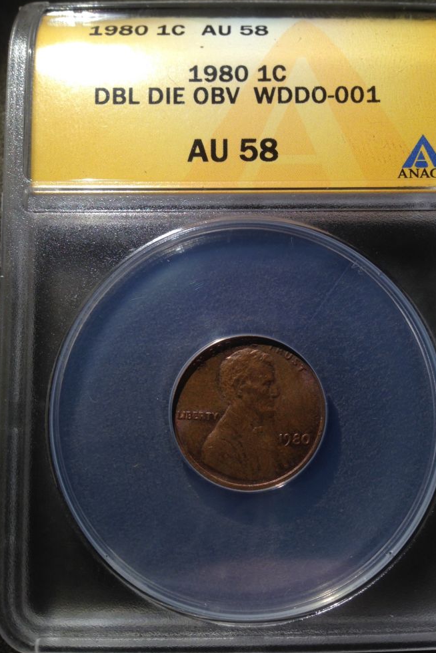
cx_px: 247
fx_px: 636
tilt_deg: -67.1
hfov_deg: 37.8
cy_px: 327
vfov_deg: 54.4
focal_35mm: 35
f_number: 2.4
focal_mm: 4.12
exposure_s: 1/143
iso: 50
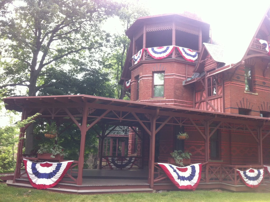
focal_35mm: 35
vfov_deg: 40.6
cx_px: 135
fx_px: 273
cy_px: 101
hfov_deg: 52.7
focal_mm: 3.85
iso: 80
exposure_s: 1/151
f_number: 2.8
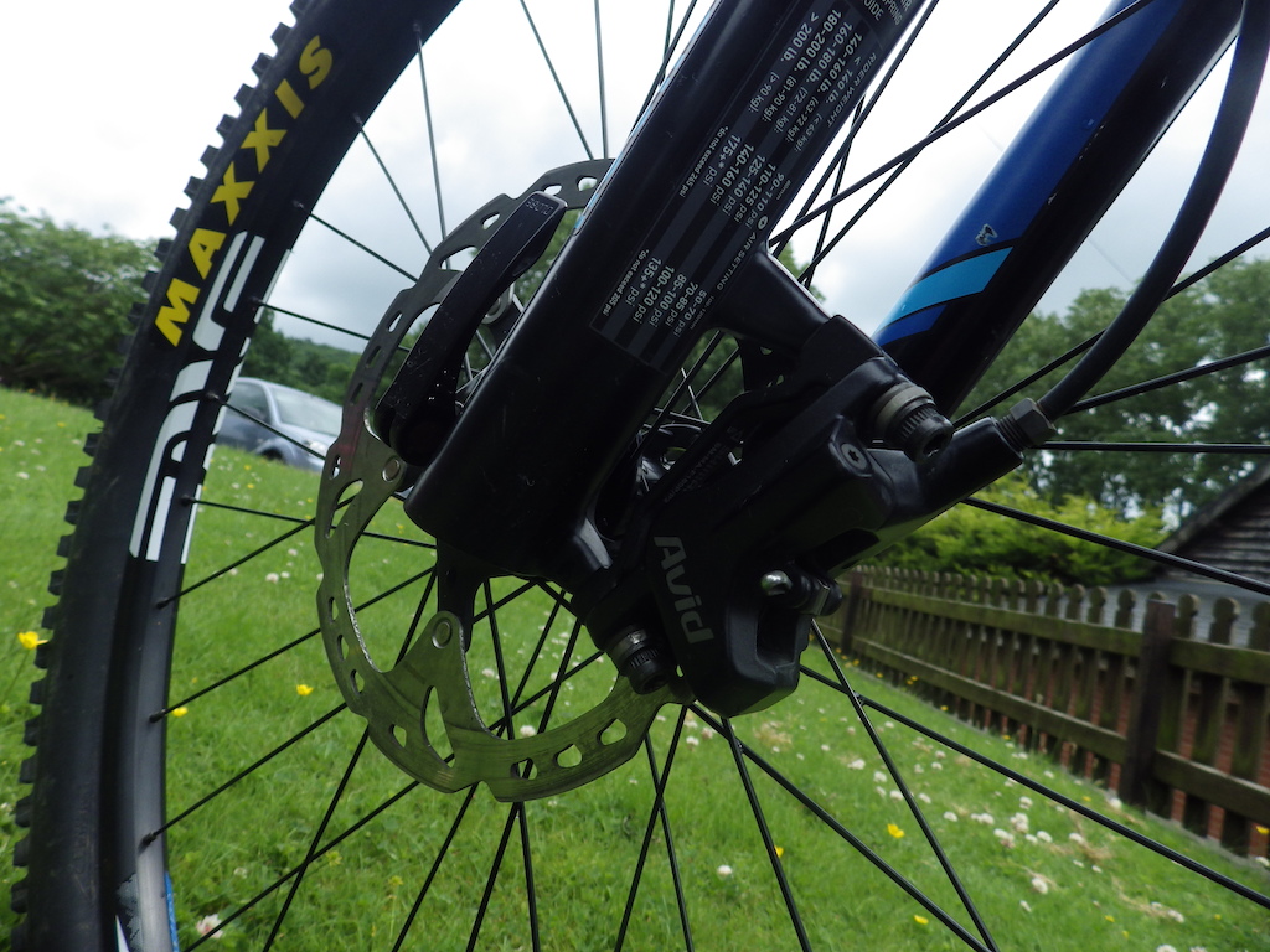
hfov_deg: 76.4
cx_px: 635
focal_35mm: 22
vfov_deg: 61.1
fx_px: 807
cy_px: 476
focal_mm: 4
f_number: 9.7
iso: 100
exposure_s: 1/80
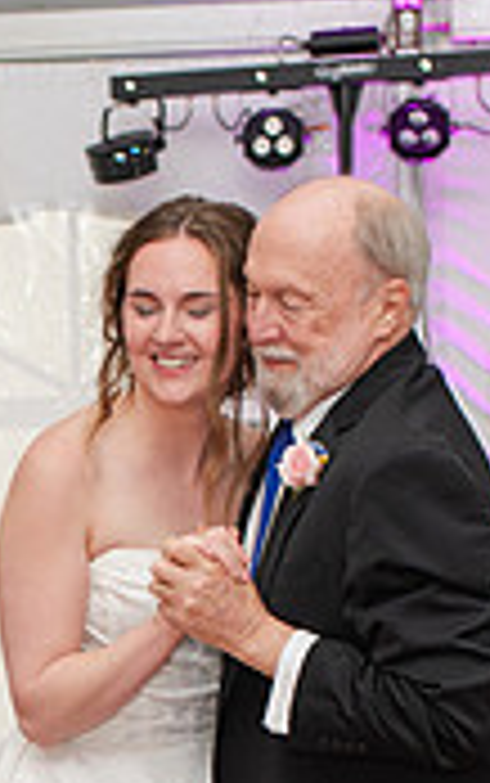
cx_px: -230
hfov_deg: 7.7
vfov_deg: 12.1
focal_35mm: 167
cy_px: 1029
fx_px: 3562
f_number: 3.2
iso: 800
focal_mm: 35
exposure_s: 1/200
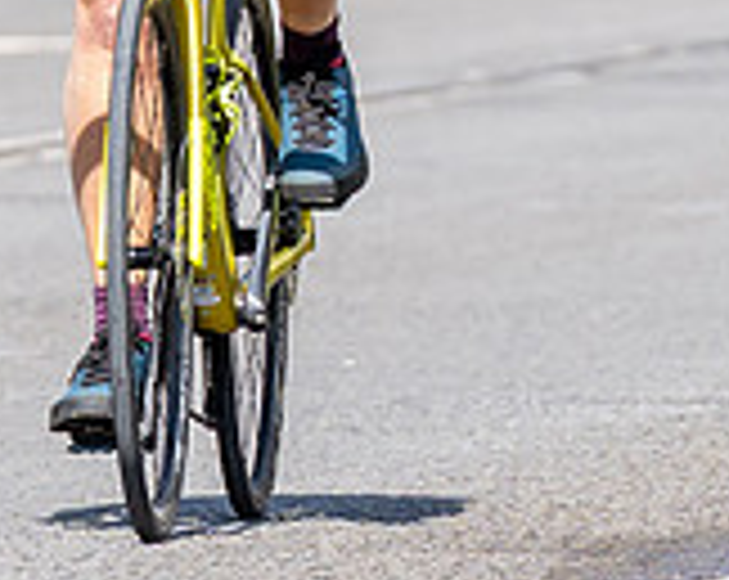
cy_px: -486
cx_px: 256
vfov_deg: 1.1
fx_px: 30001
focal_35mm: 1393
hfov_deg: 1.4
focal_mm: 200
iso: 400
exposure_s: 1/1000
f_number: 5
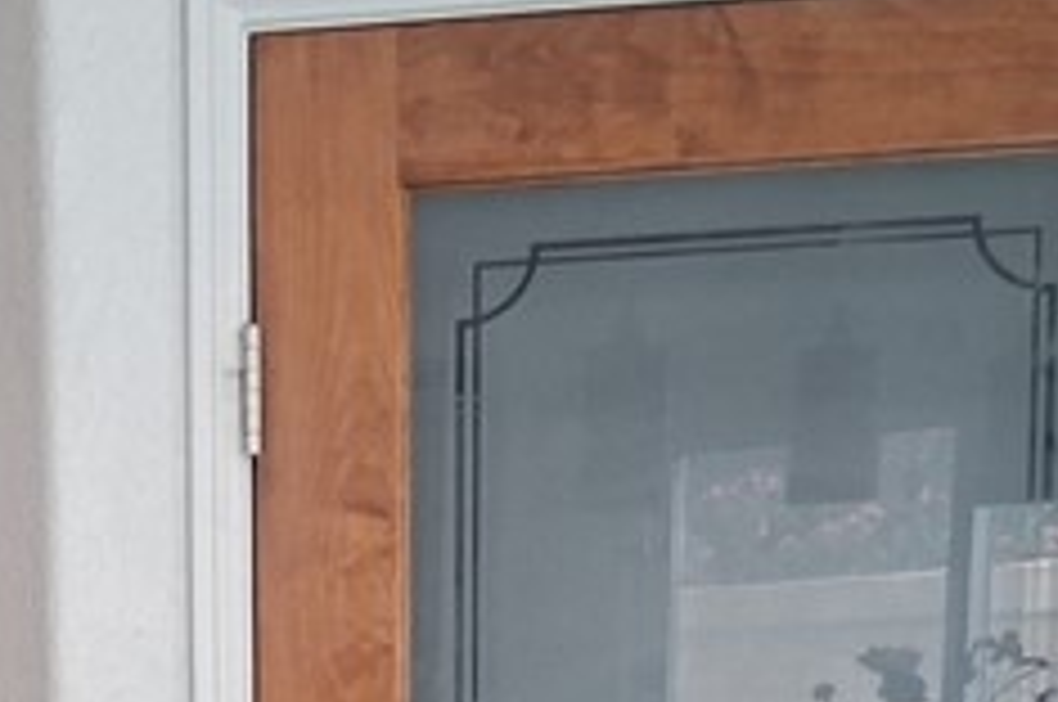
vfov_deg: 10.9
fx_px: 3463
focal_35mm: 118
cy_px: 1220
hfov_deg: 16.6
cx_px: -230
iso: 320
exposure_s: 1/50
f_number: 1.8
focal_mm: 3.98
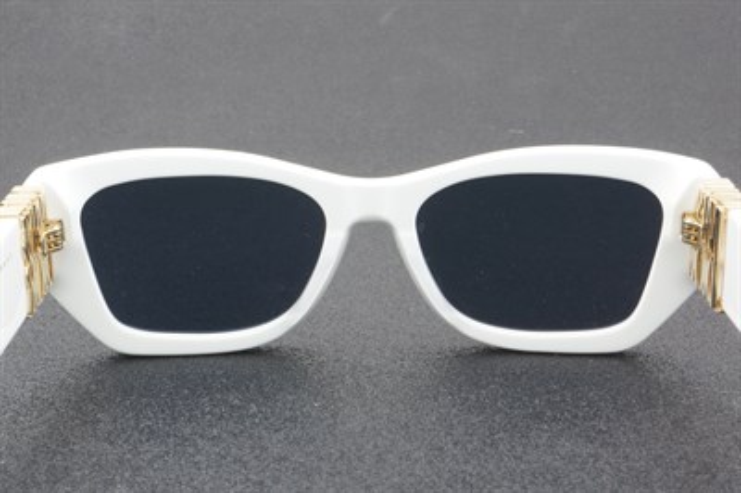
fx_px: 1542
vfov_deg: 18.2
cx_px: 370
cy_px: 246
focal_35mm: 75
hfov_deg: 27.0
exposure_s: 1.3
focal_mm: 50
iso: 100
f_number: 29
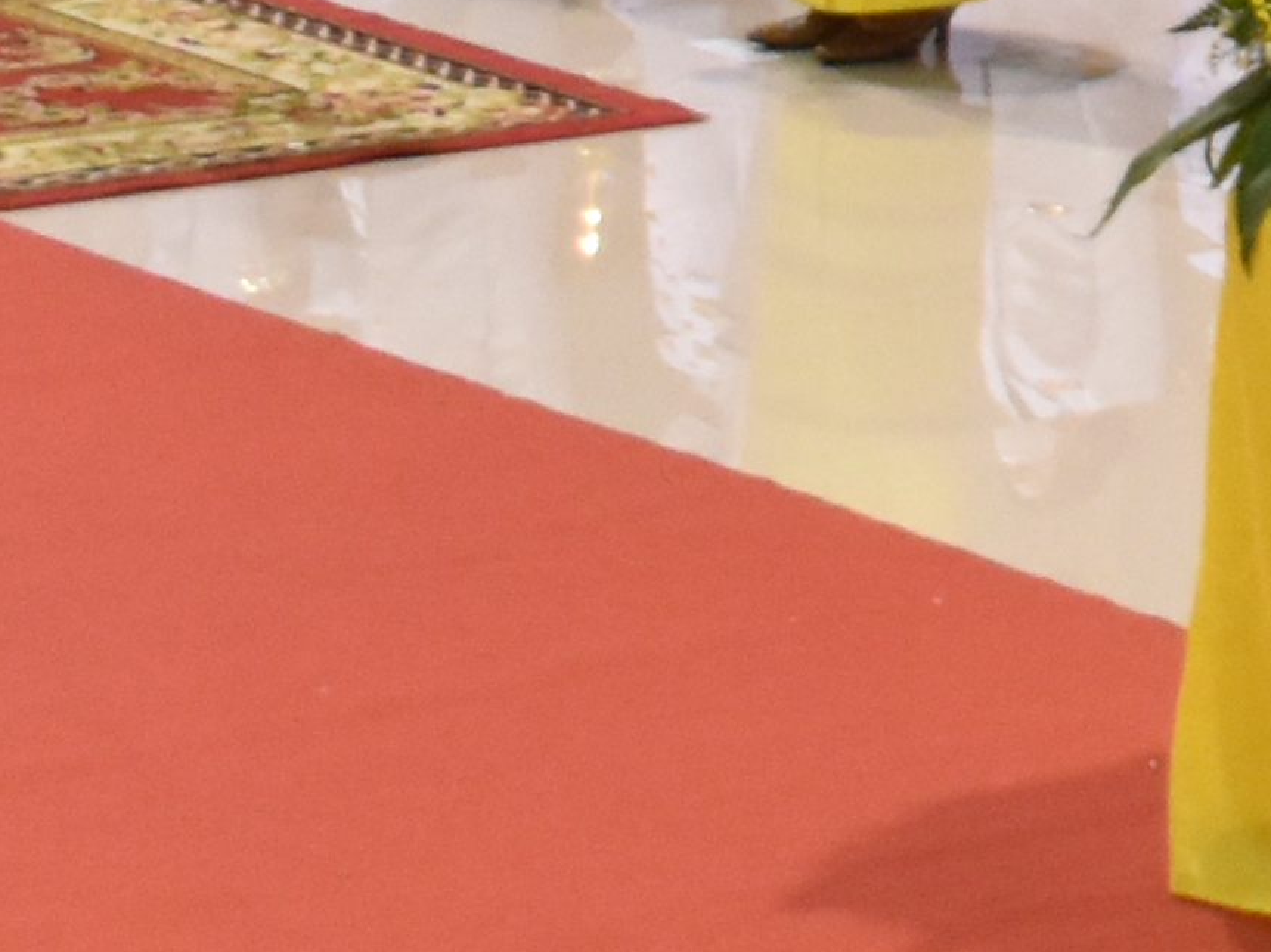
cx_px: 3265
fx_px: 6643
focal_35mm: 181
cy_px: -1593
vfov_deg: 7.5
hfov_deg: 9.5
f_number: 3.5
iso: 2000
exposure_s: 1/50
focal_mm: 18
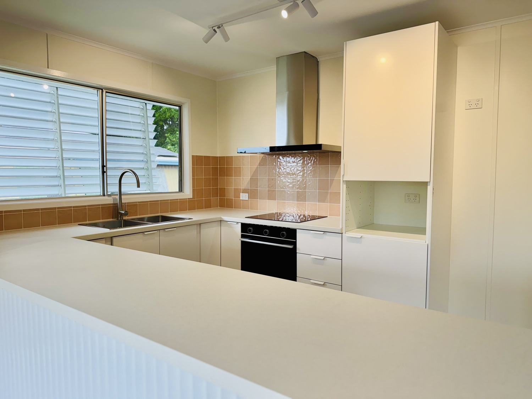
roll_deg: +0.8
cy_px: 200
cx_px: 266
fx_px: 369
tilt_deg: -3.5
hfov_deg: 71.6
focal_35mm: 24
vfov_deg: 56.8
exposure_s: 1/302
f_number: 1.78
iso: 80
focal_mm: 6.76
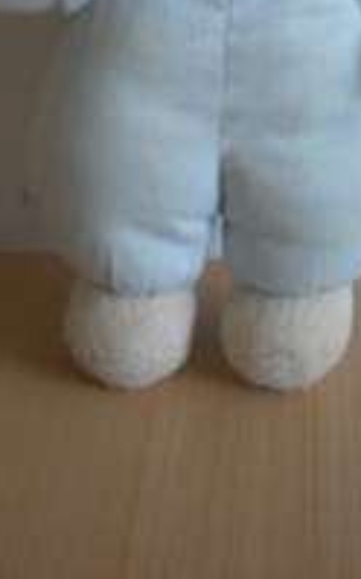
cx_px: 239
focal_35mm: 79
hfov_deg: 16.4
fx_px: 1246
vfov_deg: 25.3
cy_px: 55
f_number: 3.1
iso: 200
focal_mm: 6.3
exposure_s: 1/35.6
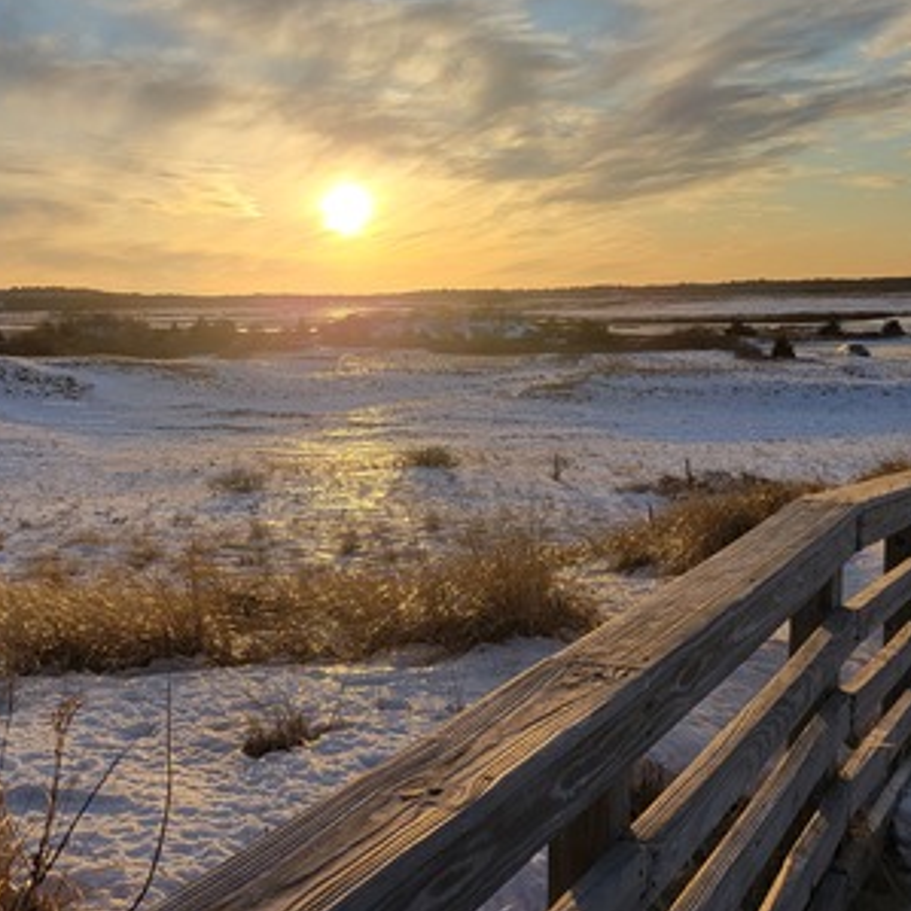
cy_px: 405
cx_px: 128
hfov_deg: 37.2
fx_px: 1280
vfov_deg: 39.1
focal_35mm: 43
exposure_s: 1/2151
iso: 40
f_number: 1.8
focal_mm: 5.4
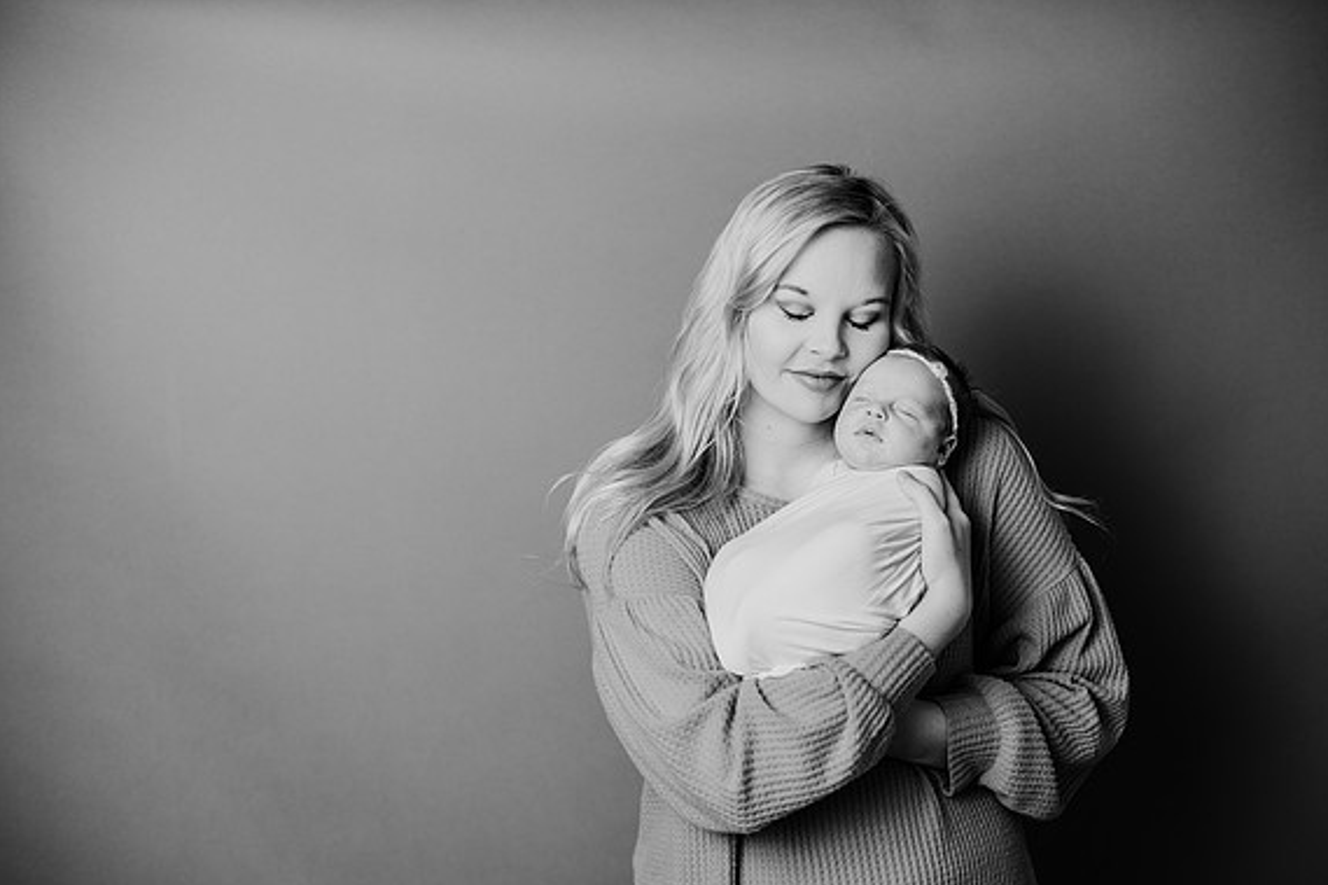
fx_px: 1881
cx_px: 675
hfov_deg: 38.9
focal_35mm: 51
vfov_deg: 26.5
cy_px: 442
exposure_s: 1/160
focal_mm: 50
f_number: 2.8
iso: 100
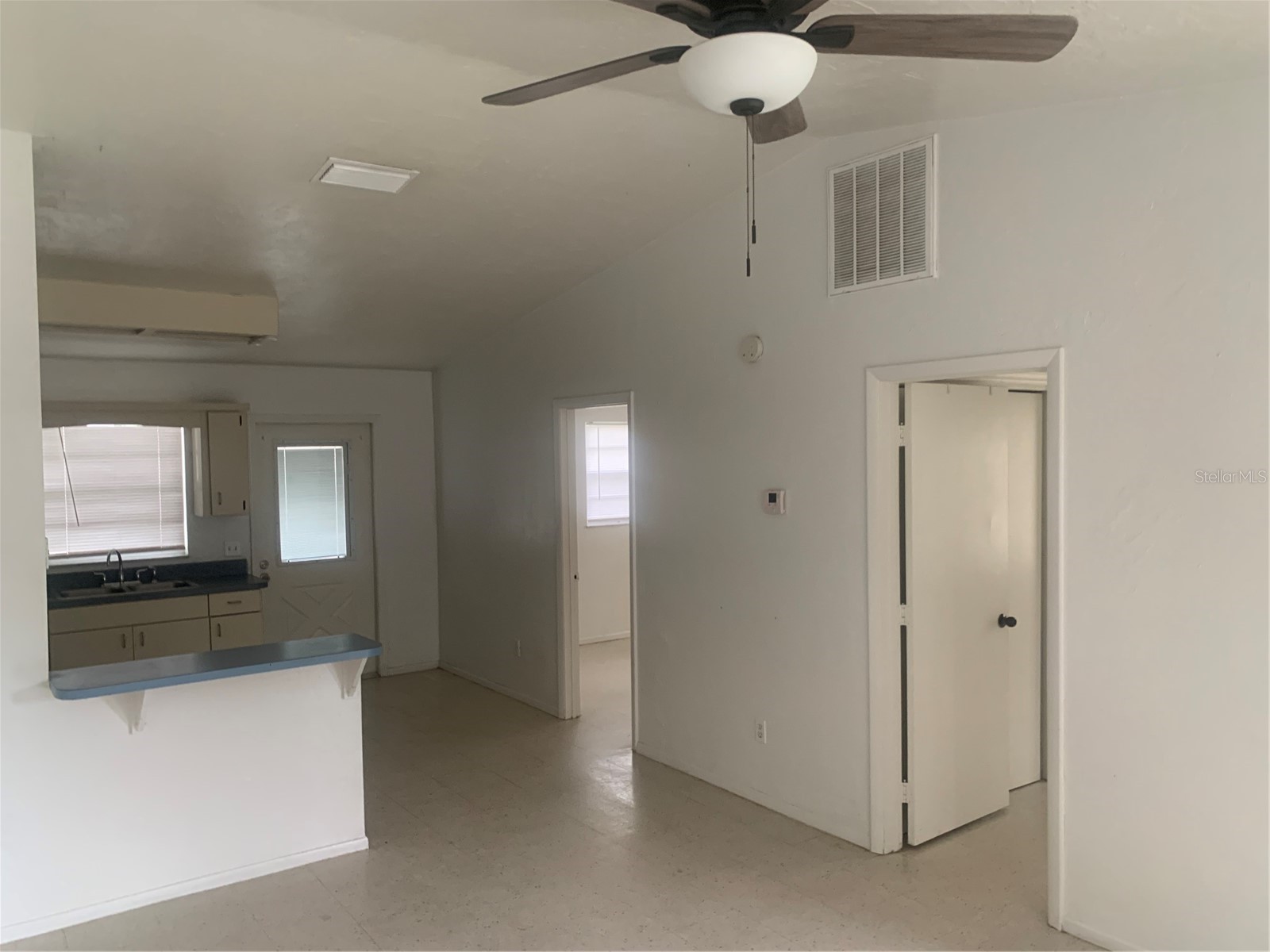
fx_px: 954
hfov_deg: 67.3
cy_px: 476
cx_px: 635
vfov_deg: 53.1
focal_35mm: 26
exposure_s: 1/60
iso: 160
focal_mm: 4.25
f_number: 1.8
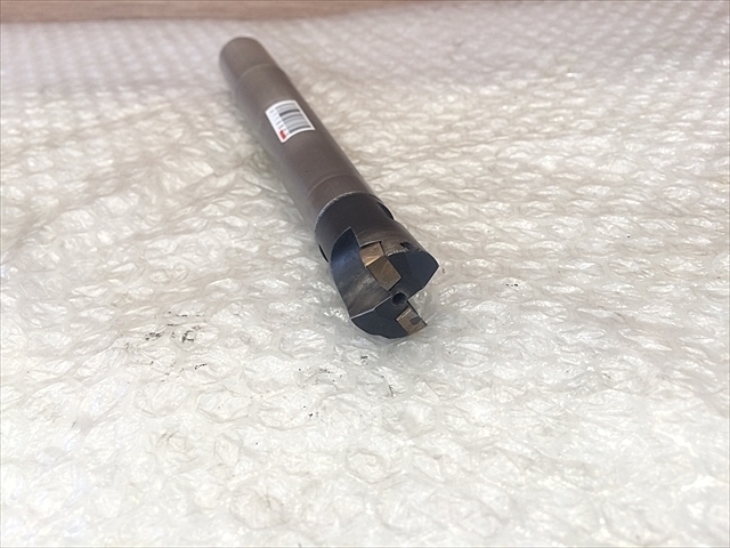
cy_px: 274
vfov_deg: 48.2
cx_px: 365
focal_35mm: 29
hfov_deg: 61.7
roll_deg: +4.2
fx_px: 612
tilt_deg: -35.1
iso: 40
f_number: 2.2
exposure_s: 1/30
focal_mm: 4.15
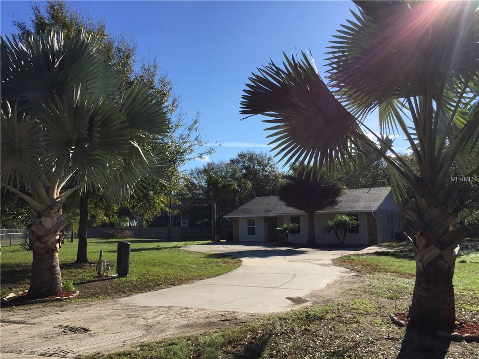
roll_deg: +0.5
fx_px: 401
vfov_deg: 48.2
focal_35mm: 29
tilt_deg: +8.0
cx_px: 240
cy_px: 180
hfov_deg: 61.7
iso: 32
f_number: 2.2
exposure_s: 1/2198
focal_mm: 4.15
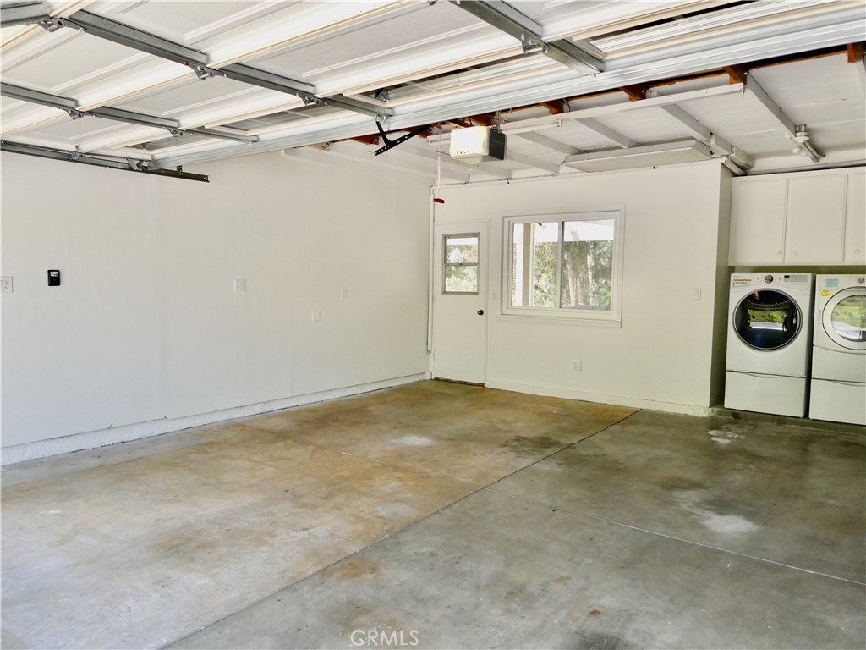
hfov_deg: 71.6
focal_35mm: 24
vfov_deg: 56.8
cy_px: 325
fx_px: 600
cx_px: 433
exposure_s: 1/100
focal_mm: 4.3
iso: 80
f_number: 3.3
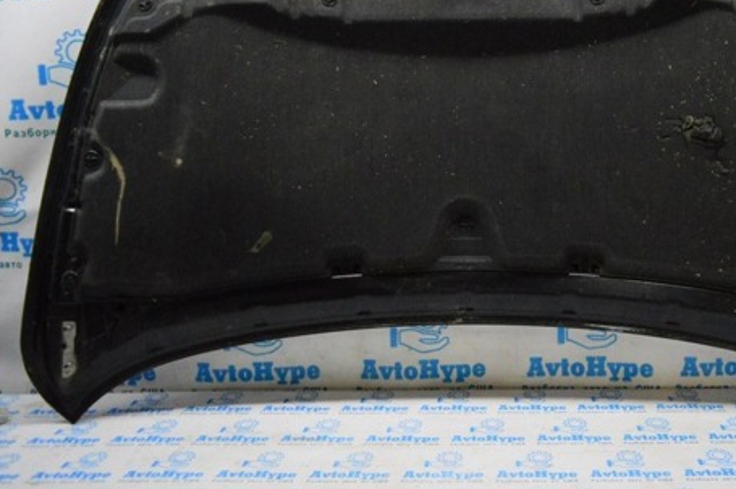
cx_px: 484
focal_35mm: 38
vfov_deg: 34.5
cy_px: 147
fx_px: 776
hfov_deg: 50.0
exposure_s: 1/800
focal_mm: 18
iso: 6400
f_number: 3.5
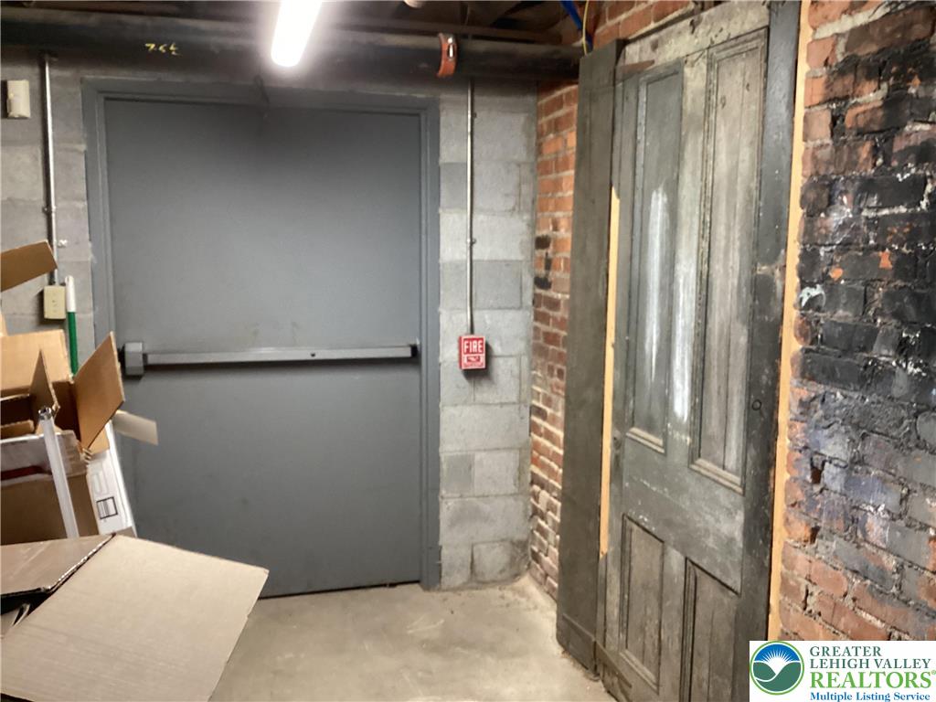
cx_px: 468
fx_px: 838
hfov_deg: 58.4
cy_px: 351
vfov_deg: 45.4
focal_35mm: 31
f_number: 2.4
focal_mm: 3.3
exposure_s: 1/40
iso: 320
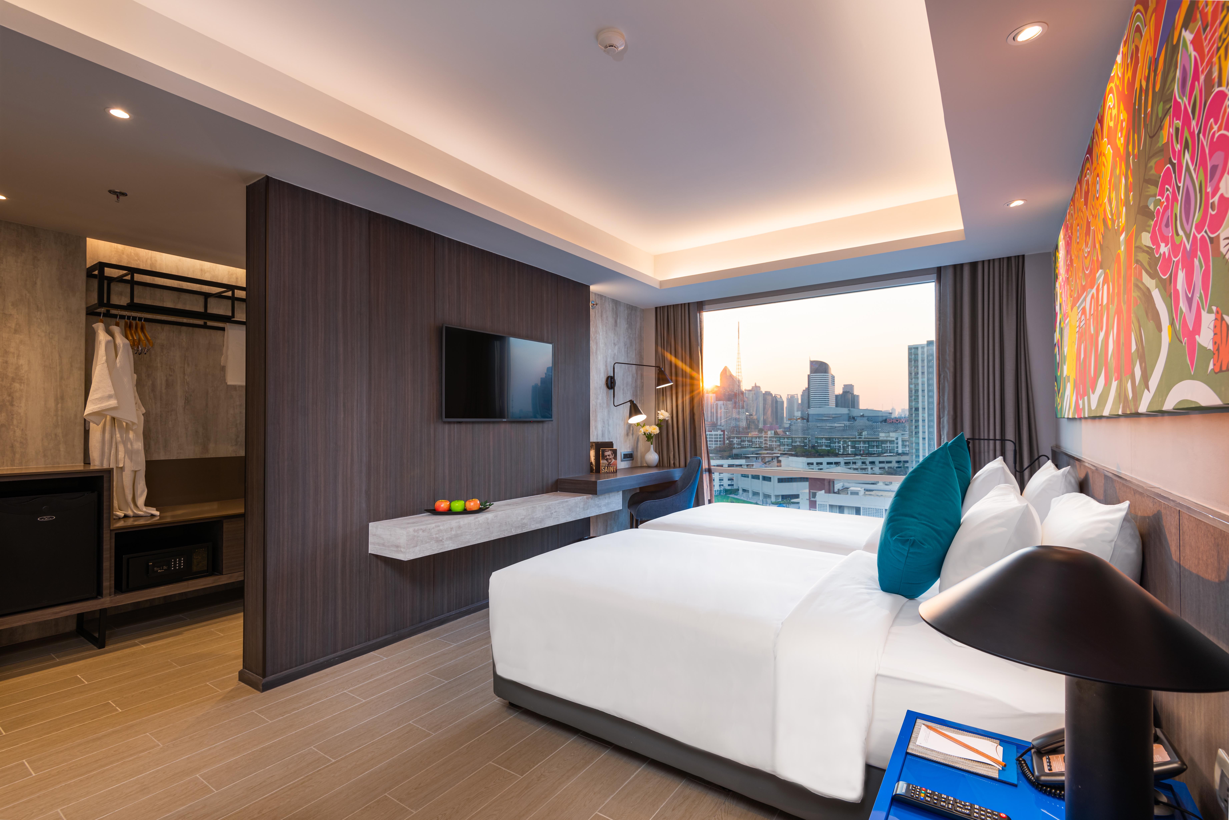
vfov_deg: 73.8
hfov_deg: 96.7
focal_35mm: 16
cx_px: 614
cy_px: 410
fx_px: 546
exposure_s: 1/10
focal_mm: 16
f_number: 8
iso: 100
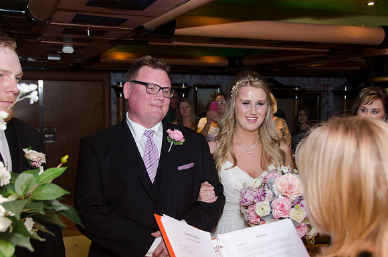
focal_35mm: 46
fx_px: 500
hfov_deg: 42.4
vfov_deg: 28.8
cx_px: 194
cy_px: 128
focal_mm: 31
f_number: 5.6
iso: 400
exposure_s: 1/60
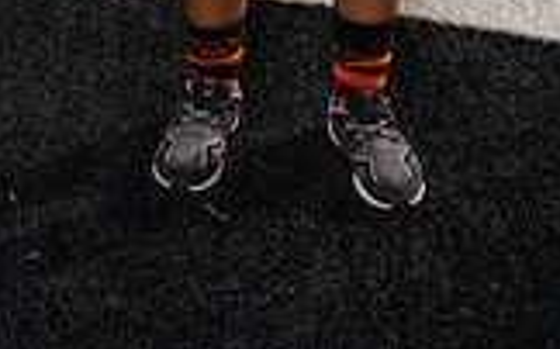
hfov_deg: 23.6
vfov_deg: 12.7
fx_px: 1342
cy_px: -377
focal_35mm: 88
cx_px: 287
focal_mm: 31
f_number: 4.5
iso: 160
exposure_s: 1/250
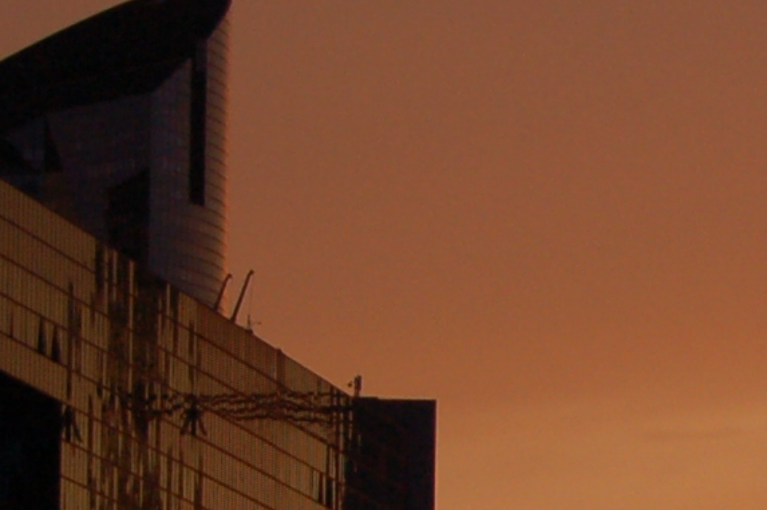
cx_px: 1704
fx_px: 7046
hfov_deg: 6.0
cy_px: 904
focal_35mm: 331
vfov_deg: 4.1
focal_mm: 42
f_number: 8
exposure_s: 1/250
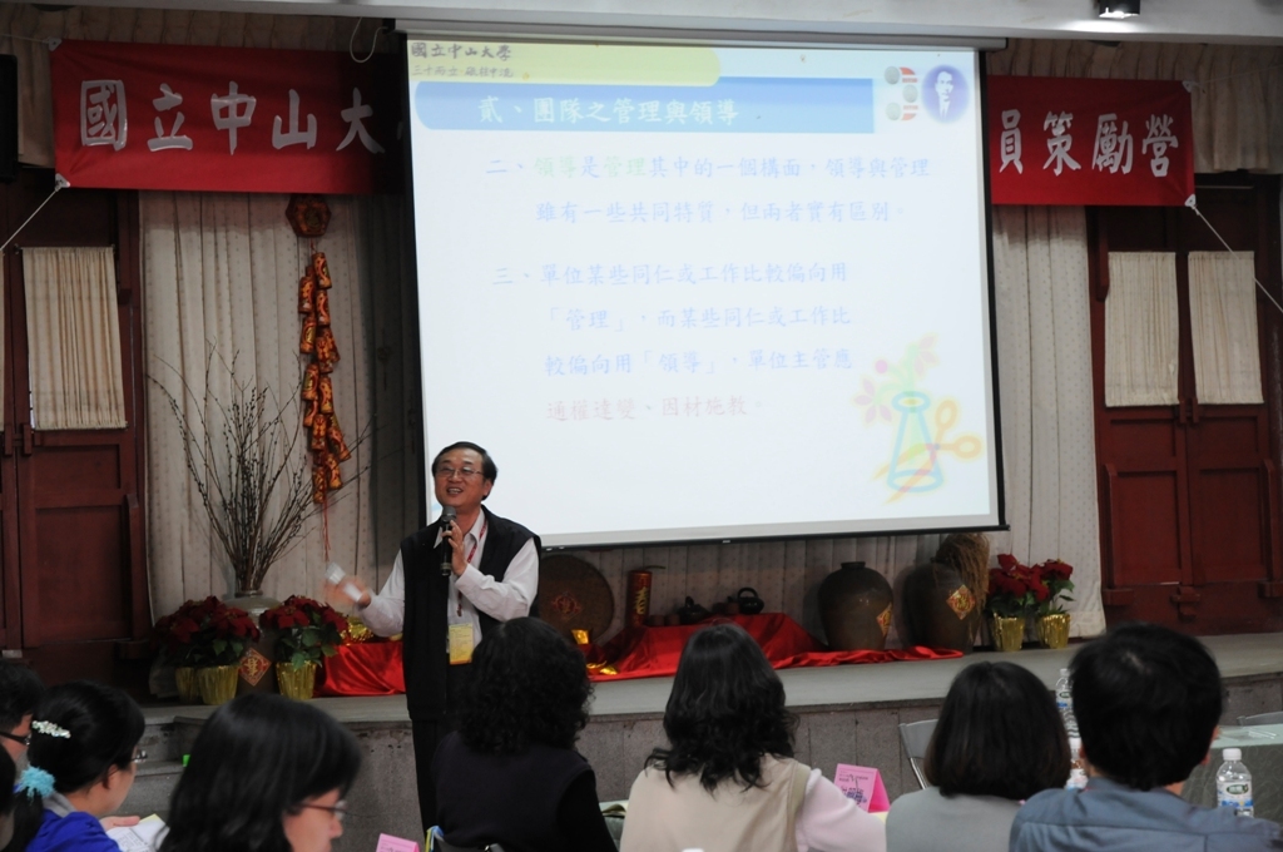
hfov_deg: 24.2
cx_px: 642
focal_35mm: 84
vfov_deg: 16.2
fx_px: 2990
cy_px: 426
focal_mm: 56
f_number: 4.5
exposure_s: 1/30
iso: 800
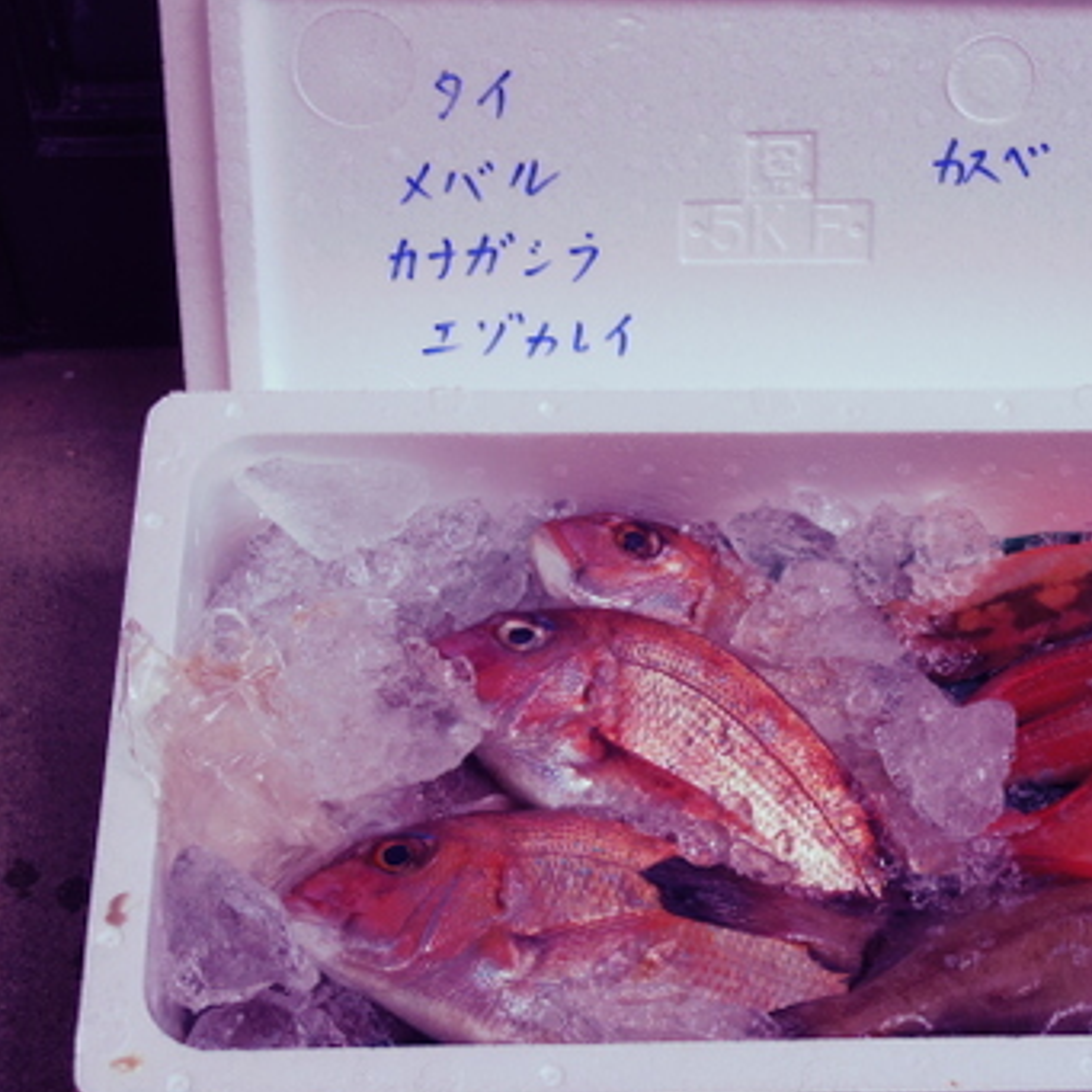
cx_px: 733
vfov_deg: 22.8
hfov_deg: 22.7
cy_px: 560
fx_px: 2712
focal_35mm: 76
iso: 125
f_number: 4
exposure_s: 1/160
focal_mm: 11.1
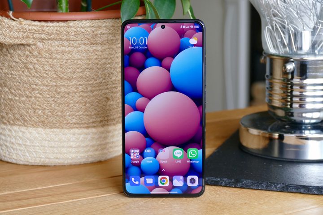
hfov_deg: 22.4
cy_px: 108
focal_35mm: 91
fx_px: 816
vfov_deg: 15.0
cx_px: 162
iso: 400
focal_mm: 33.08
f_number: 3.8
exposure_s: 1/80
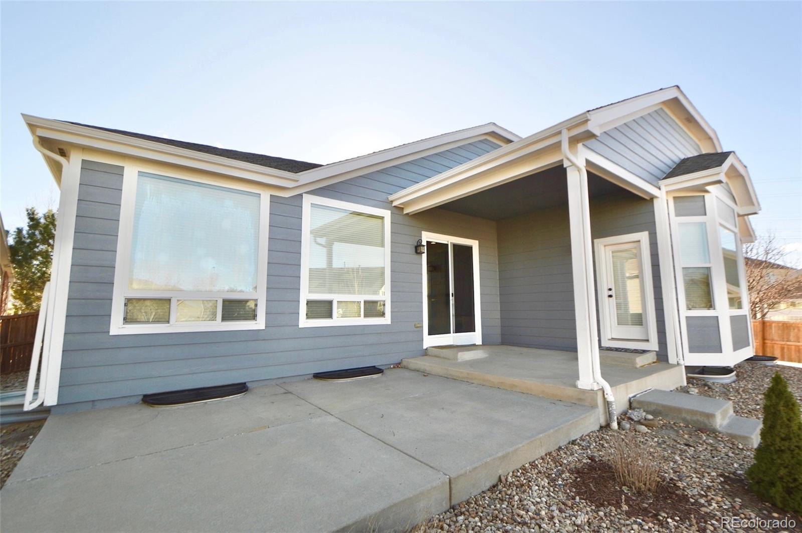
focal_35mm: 15
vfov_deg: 77.2
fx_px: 334
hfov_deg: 100.5
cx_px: 401
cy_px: 266
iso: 100
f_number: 6.3
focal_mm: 10
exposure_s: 1/160
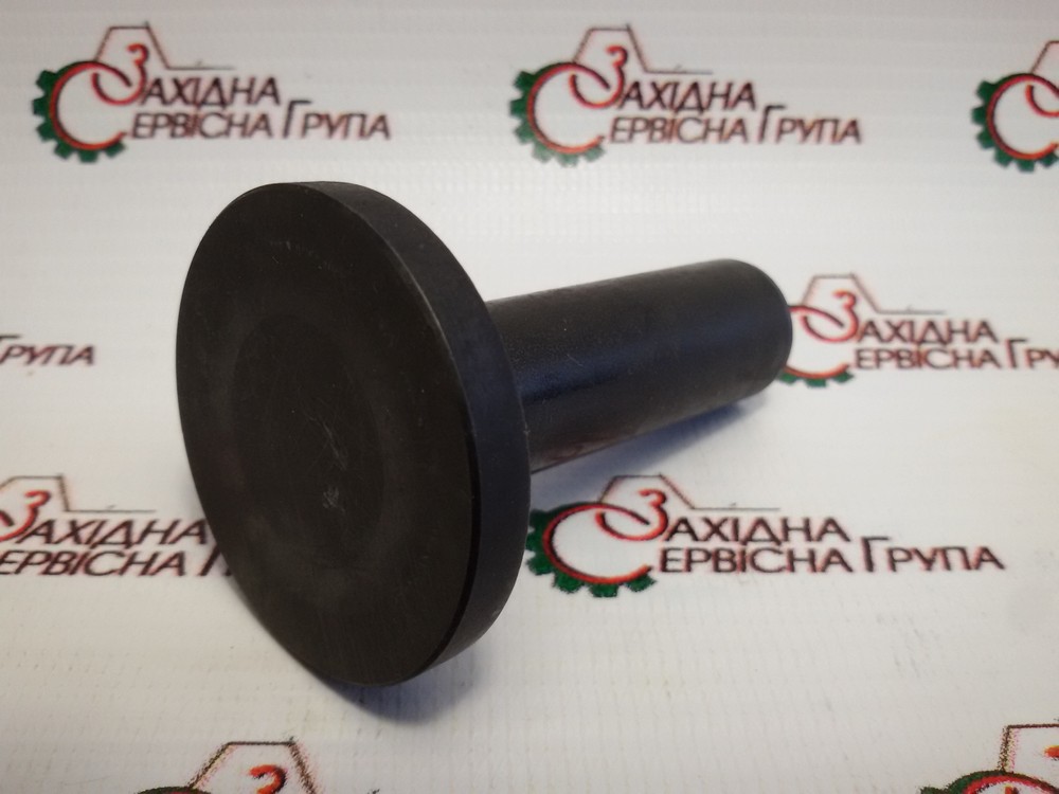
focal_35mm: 31
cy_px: 397
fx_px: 948
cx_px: 530
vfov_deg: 45.4
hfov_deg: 58.4
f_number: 2.4
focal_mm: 2.93
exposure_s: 1/100
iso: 80
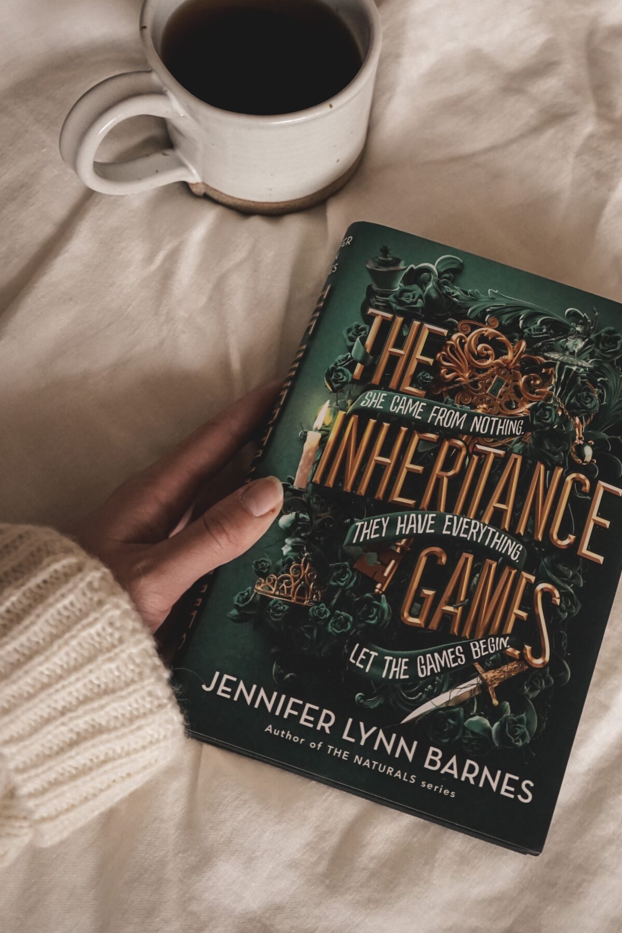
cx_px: 434
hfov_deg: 30.2
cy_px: 386
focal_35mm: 44
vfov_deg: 44.3
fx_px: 1140
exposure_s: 1/160
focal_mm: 31
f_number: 4
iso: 2500
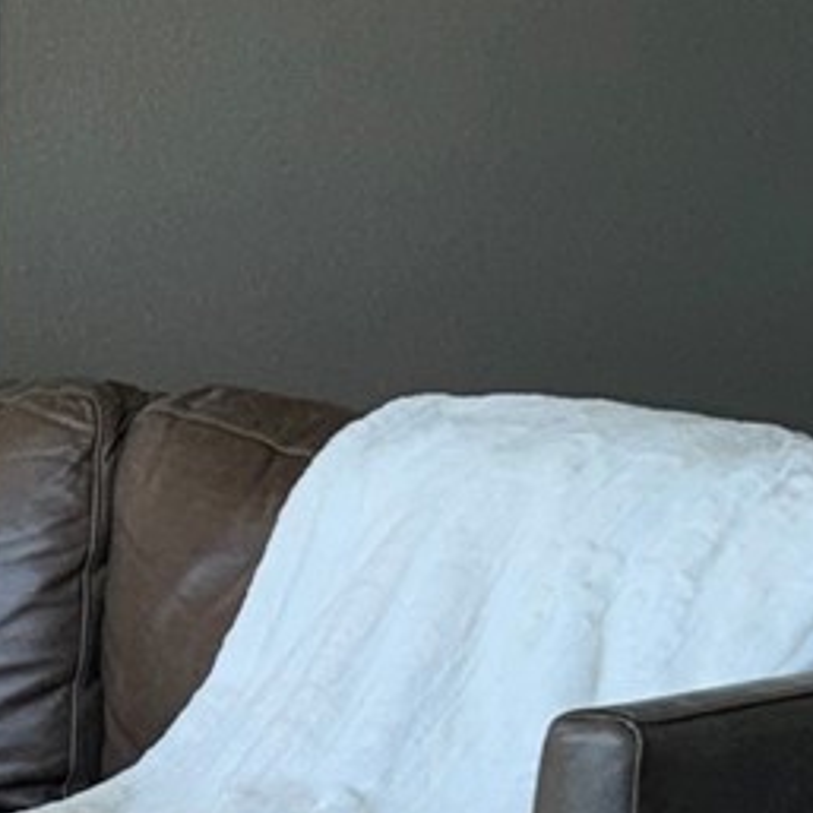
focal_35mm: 169
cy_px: 367
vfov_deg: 10.3
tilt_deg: -5.3
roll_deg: -1.2
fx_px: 4491
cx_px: -1079
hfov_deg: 9.3
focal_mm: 6.76
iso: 50
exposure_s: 1/190
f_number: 1.78
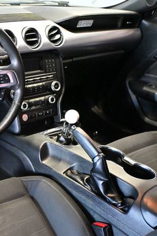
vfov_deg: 42.7
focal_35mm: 46
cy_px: 120
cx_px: -2
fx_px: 301
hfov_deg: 27.5
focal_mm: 20
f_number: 3.8
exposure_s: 1/60
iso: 12800
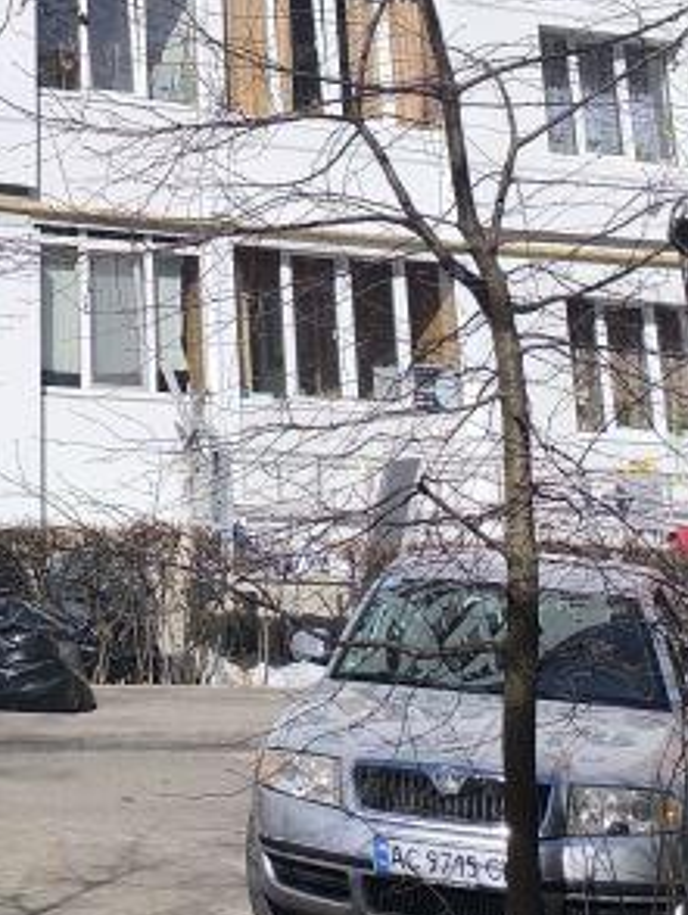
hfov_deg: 17.2
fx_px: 2117
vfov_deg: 20.8
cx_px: -252
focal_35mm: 80
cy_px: -458
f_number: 1.65
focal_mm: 6.14
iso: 50
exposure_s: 1/1290
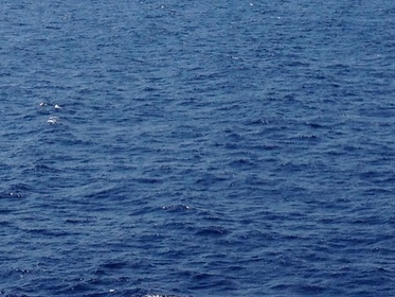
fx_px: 1712
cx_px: 235
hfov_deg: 13.2
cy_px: -115
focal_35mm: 150
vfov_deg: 9.7
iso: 50
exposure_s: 1/2632
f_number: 2.4
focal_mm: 4.28
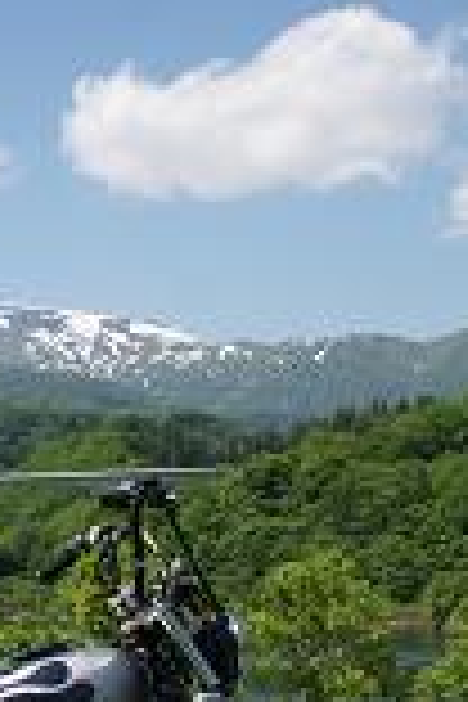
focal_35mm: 107
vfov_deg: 19.1
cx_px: -477
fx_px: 2086
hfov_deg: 11.5
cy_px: 425
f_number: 9
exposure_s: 1/250
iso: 100
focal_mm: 20
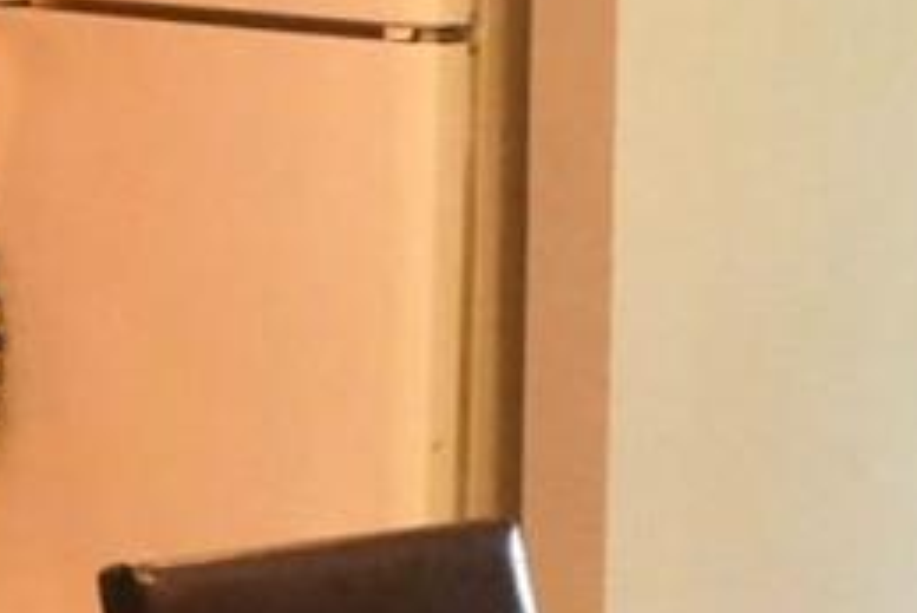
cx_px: -389
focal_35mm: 179
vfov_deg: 7.7
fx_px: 4562
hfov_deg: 11.1
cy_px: 250
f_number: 3.5
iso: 4000
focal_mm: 29
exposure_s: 1/160
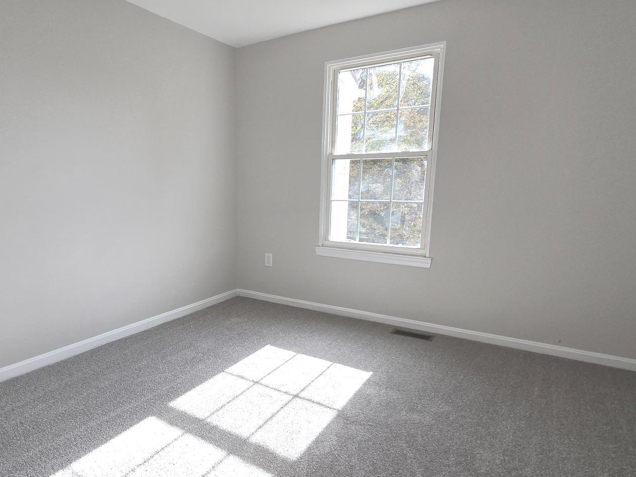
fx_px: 386
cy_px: 259
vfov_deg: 63.3
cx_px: 229
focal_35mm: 21
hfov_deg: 77.2
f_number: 2.2
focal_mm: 2.2
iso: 50
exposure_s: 1/365
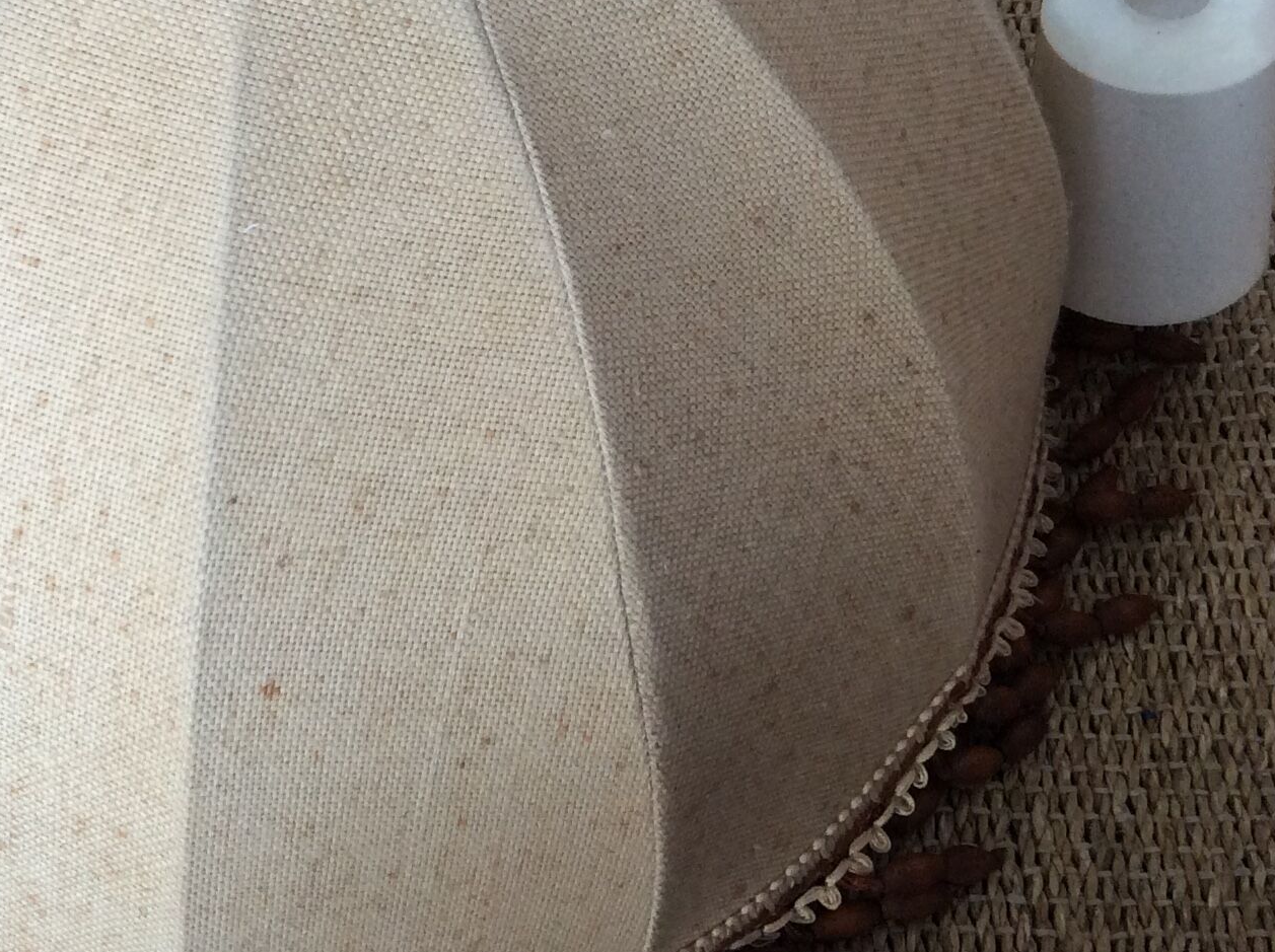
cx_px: 368
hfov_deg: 29.1
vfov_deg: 22.1
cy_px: 278
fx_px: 2427
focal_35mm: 66
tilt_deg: -55.5
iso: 64
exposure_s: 1/25
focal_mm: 3.3
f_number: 2.4
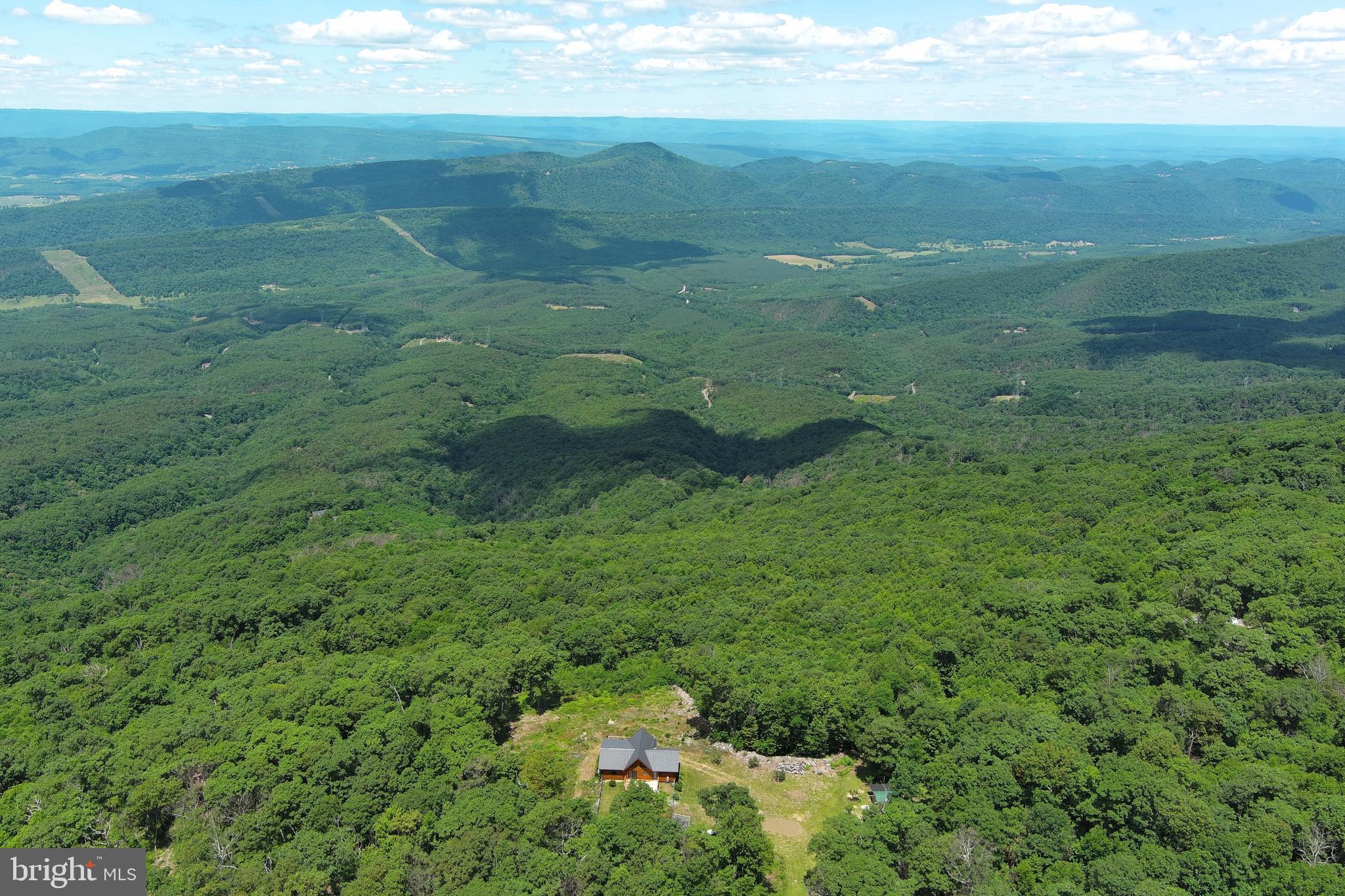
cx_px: 672
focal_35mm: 29
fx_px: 1083
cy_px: 448
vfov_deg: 45.0
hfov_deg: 63.7
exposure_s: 1/883
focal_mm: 10.57
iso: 100
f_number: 2.8
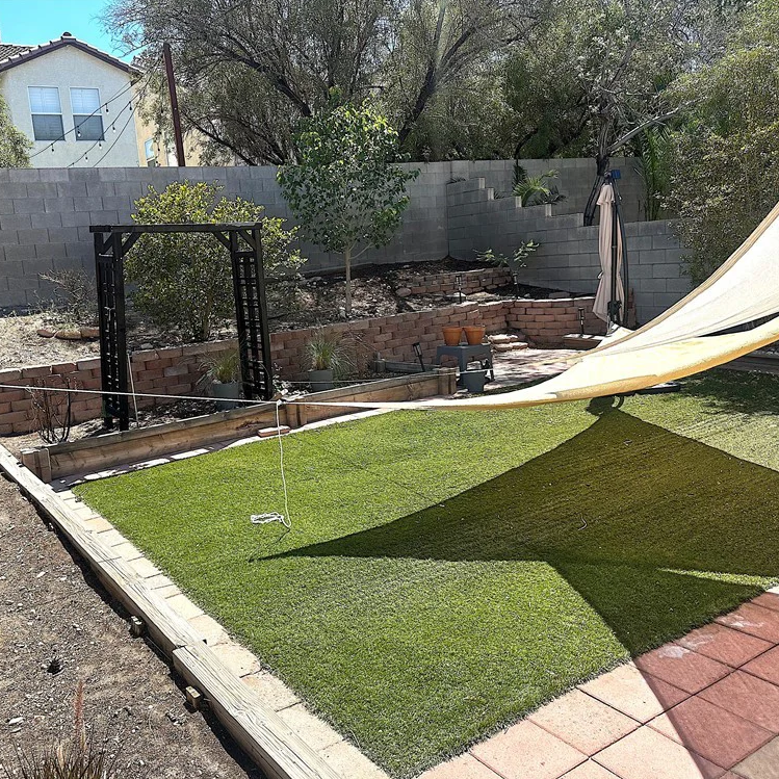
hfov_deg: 54.9
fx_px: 738
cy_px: 396
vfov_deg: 55.6
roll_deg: +5.6
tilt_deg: -9.0
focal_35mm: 29
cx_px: 287
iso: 80
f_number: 1.78
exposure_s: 1/2353
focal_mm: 6.86
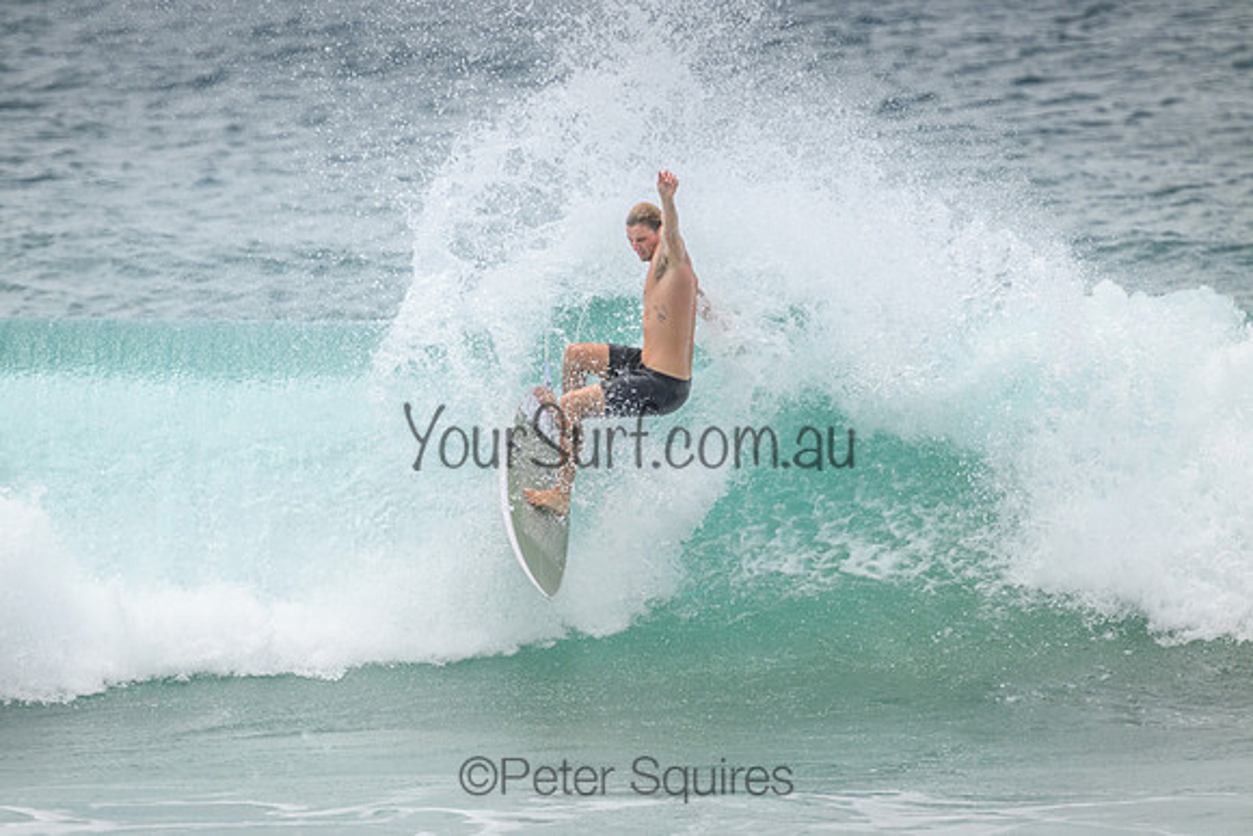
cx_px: 626
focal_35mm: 800
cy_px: 418
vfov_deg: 1.7
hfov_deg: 2.6
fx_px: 27850
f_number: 11
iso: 720
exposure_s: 1/2000
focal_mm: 800
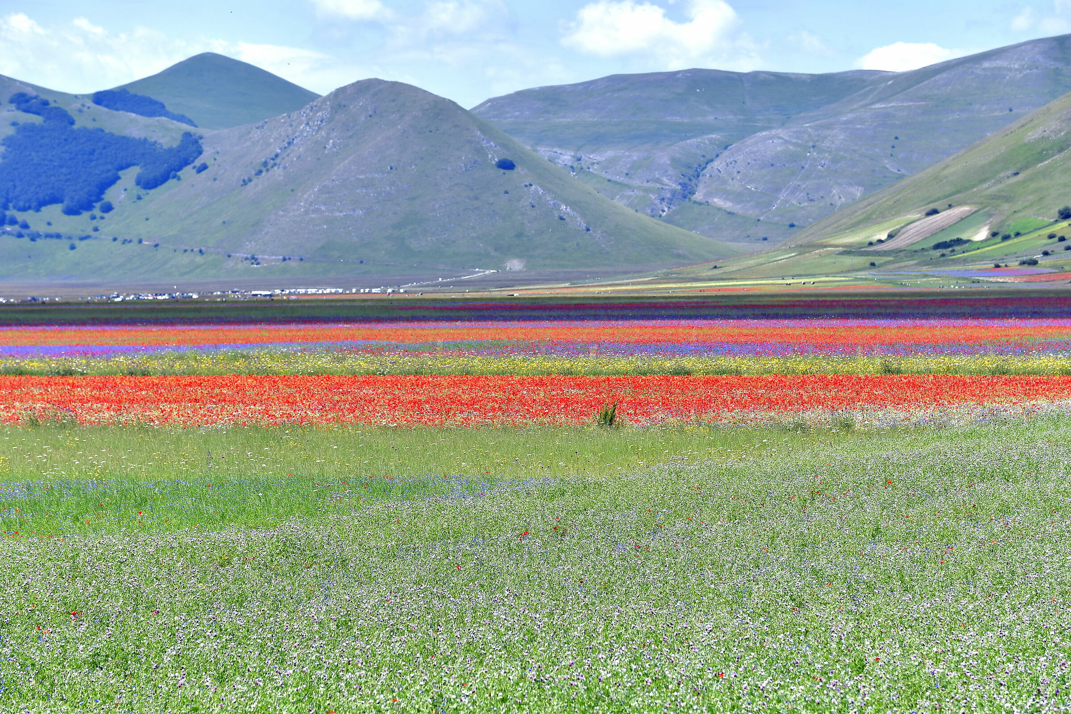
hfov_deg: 18.9
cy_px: 357
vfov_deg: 12.7
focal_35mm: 108
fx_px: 3213
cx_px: 536
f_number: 3.5
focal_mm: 72
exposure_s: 1/1250
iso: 100
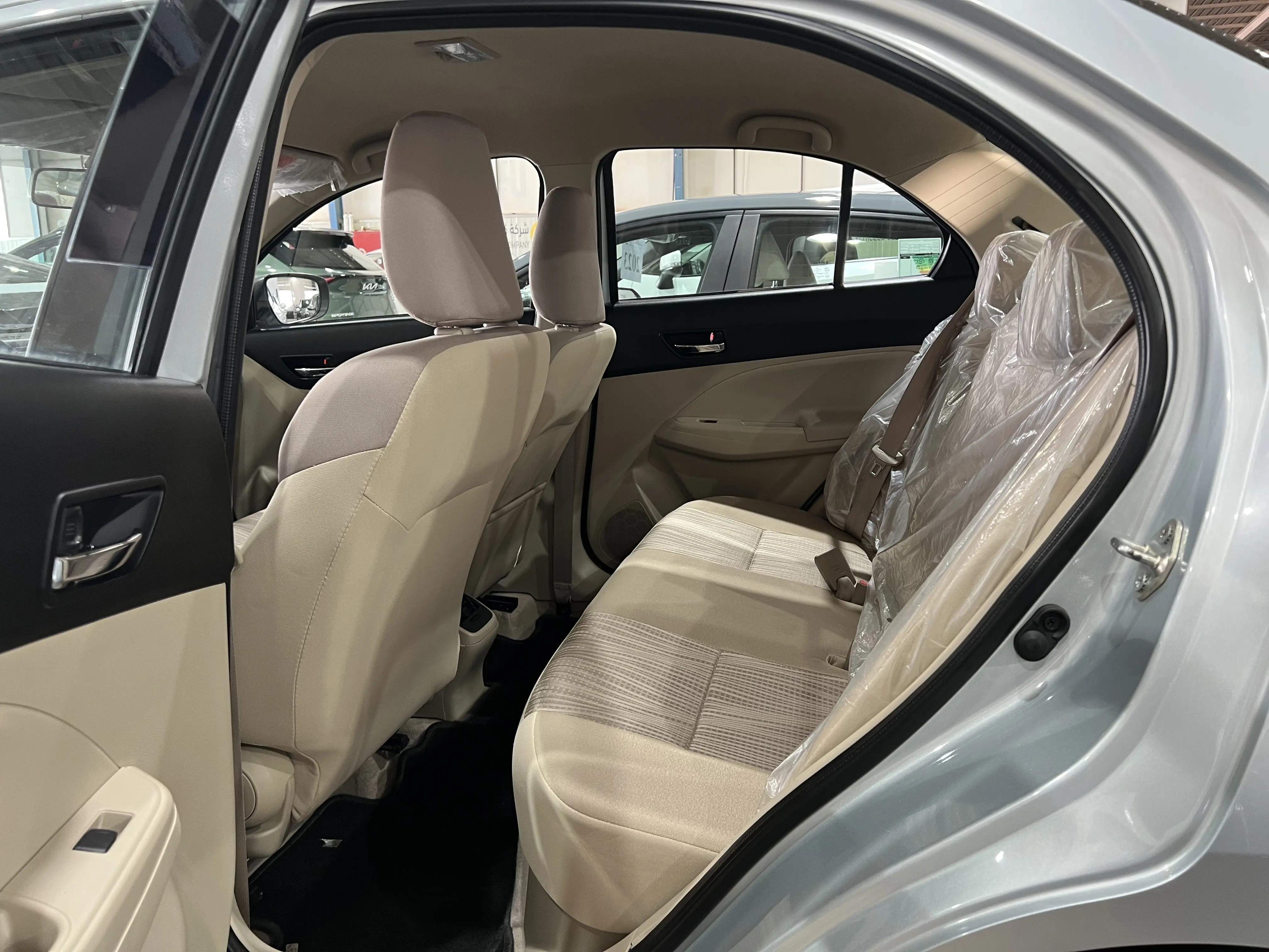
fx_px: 953
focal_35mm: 26
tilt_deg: -12.1
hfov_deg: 67.3
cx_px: 634
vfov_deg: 53.1
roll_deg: +0.7
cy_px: 476
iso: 160
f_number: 1.5
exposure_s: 1/60
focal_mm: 5.7
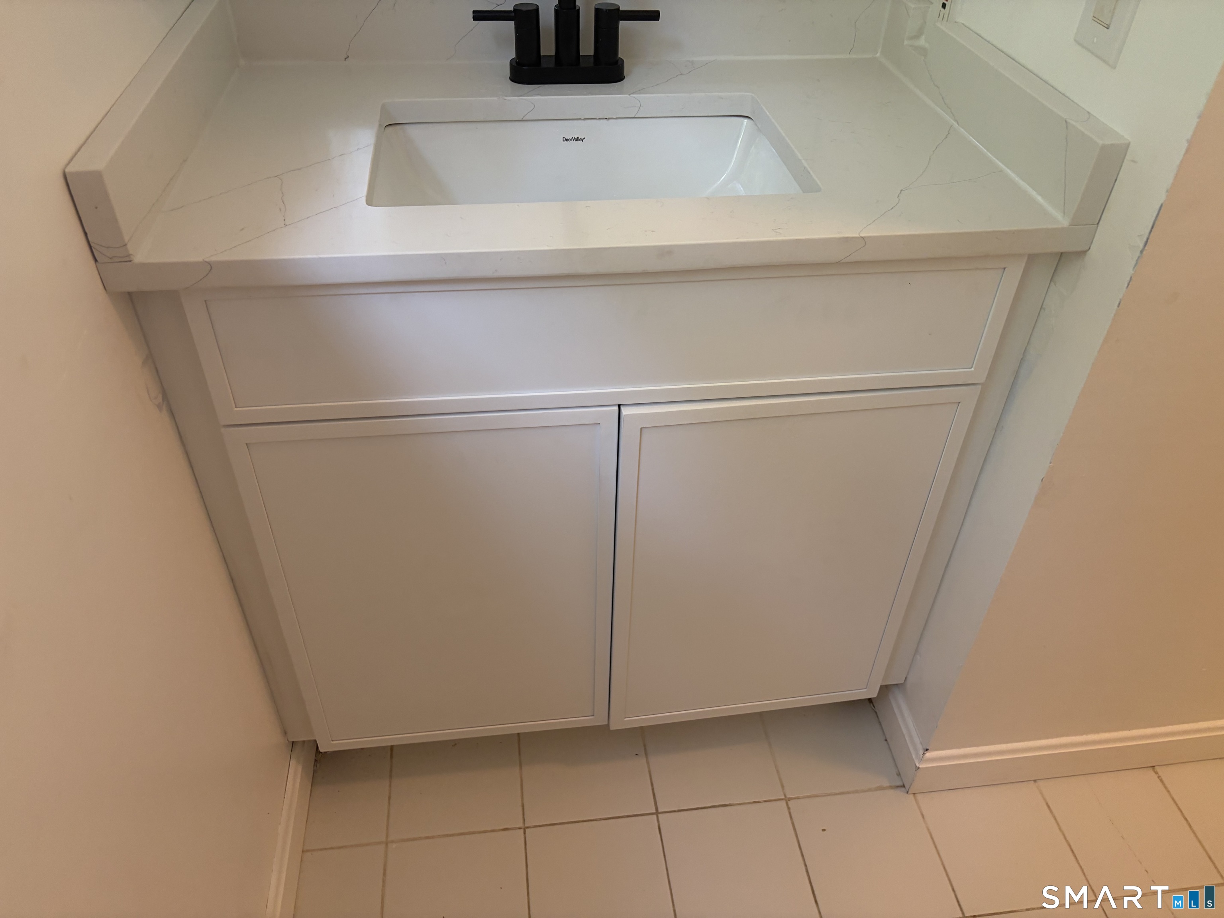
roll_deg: -1.3
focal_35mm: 26
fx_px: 919
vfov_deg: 53.1
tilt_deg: -39.5
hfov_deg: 67.3
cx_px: 612
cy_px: 459
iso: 100
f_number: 1.6
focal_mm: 5.96
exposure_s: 1/60
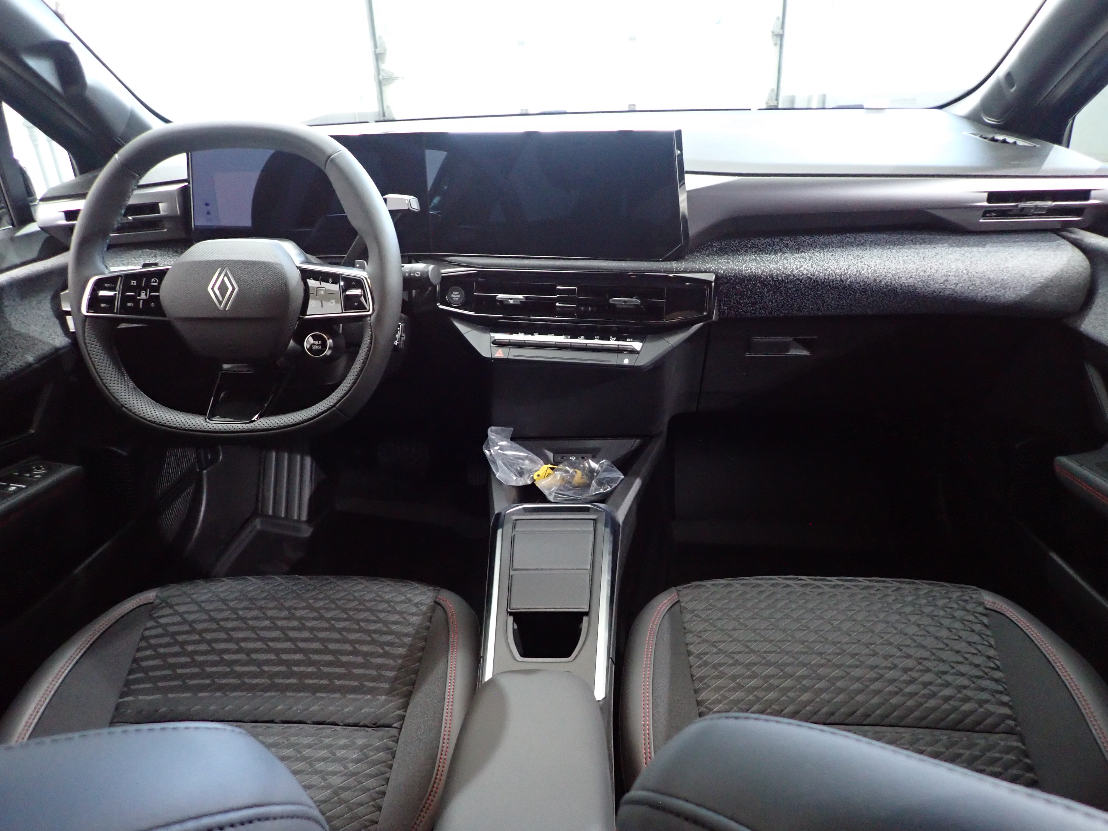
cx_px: 554
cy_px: 416
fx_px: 800
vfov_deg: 54.9
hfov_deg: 69.4
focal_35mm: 25
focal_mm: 4.5
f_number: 2
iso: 800
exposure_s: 1/30
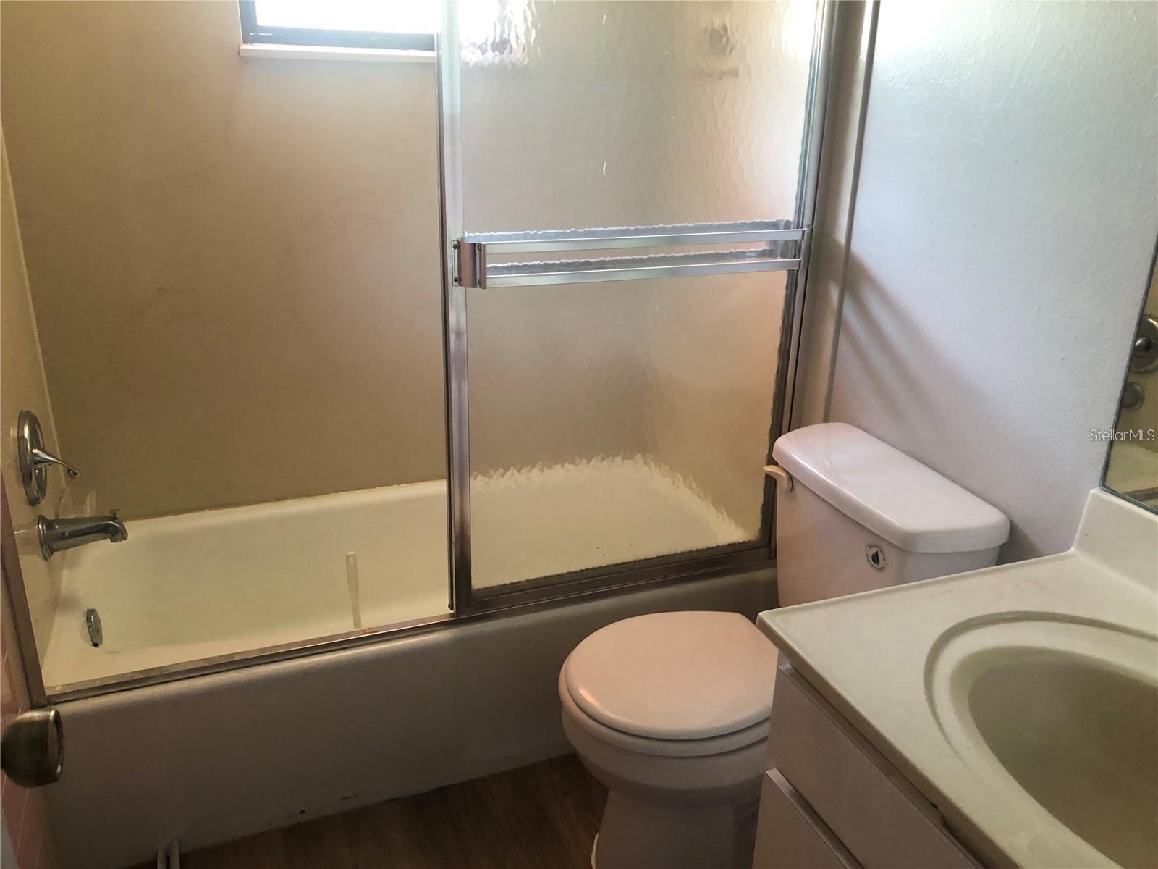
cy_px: 434
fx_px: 937
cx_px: 579
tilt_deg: -22.0
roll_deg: -0.4
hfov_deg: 63.4
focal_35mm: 28
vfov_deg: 49.7
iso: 64
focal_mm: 3.99
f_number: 1.8
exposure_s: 1/15
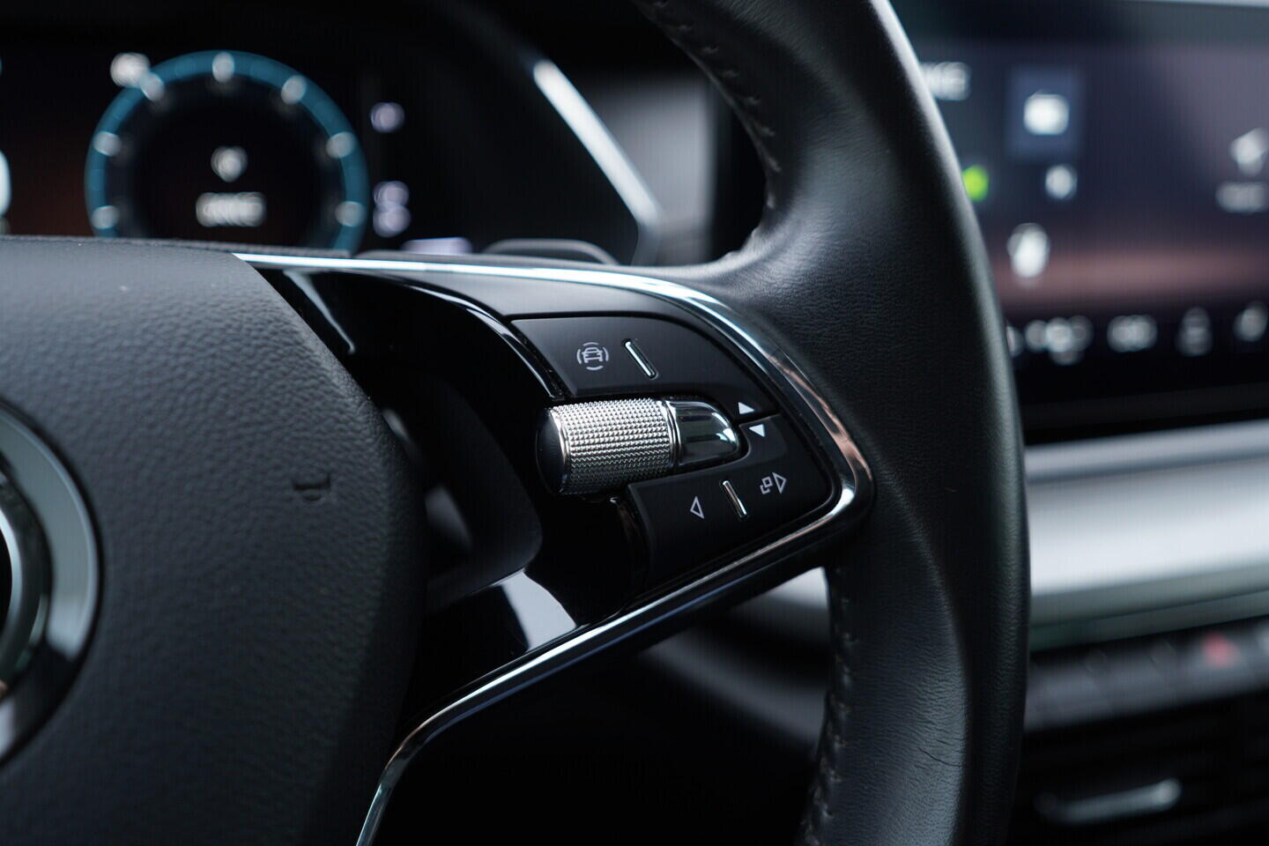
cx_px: 634
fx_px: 1269
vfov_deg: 36.9
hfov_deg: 53.1
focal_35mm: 36
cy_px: 423
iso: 200
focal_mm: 24
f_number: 2.8
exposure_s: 1/40
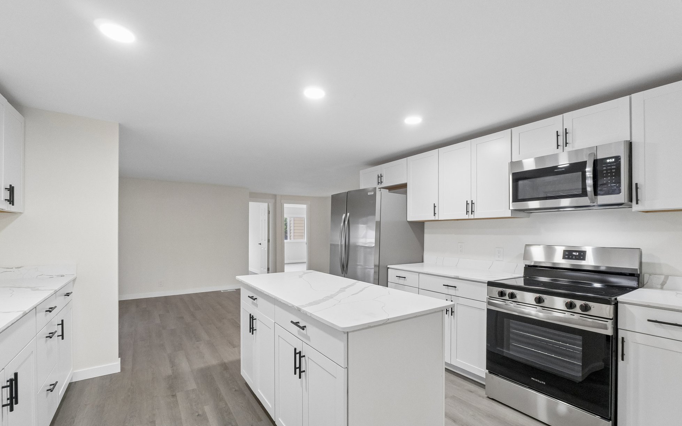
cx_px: 340
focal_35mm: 16
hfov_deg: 97.8
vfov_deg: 71.1
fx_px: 297
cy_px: 230
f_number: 8
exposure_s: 1/30
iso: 1250
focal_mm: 10
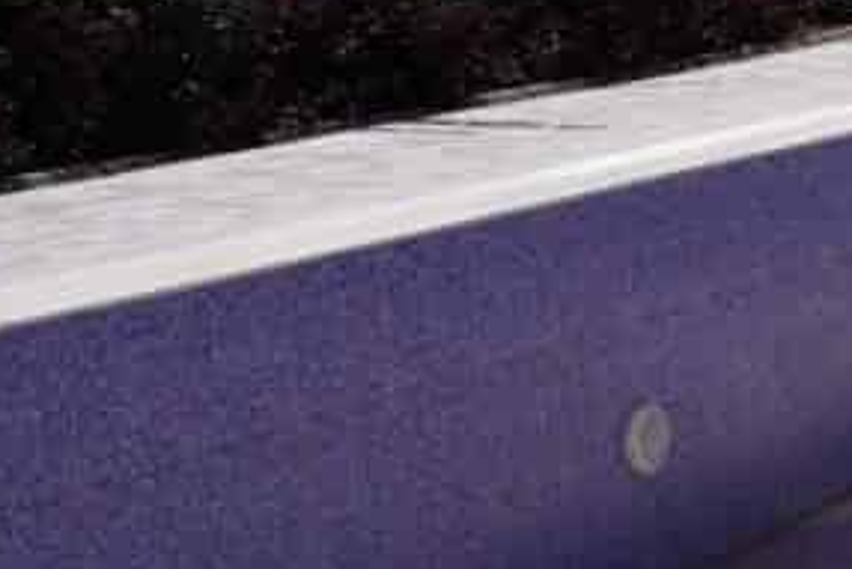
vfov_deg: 9.6
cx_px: 2681
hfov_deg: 10.0
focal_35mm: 143
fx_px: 3386
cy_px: 133
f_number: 10
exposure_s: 1/320
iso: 100
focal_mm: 20
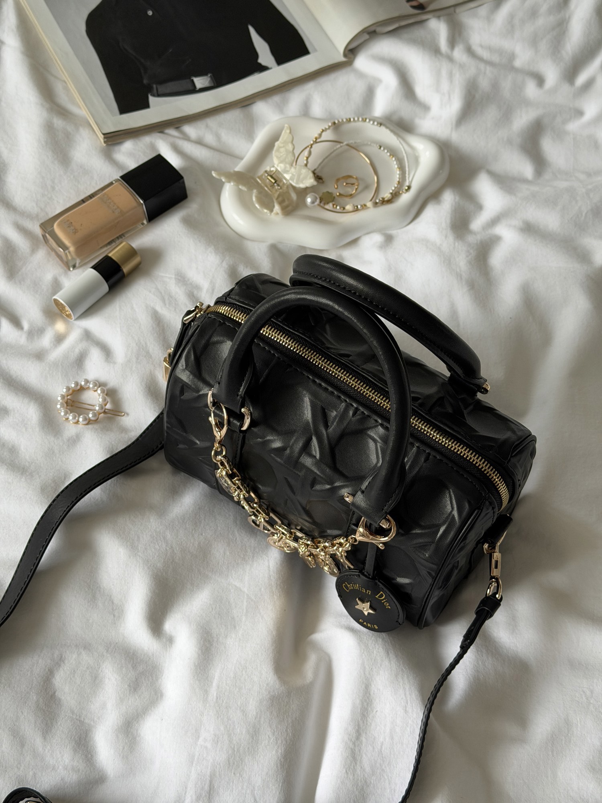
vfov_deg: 39.7
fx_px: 1113
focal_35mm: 48
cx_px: 301
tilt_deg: -60.6
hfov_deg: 30.3
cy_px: 402
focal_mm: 6.76
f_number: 1.78
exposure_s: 1/121
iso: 80
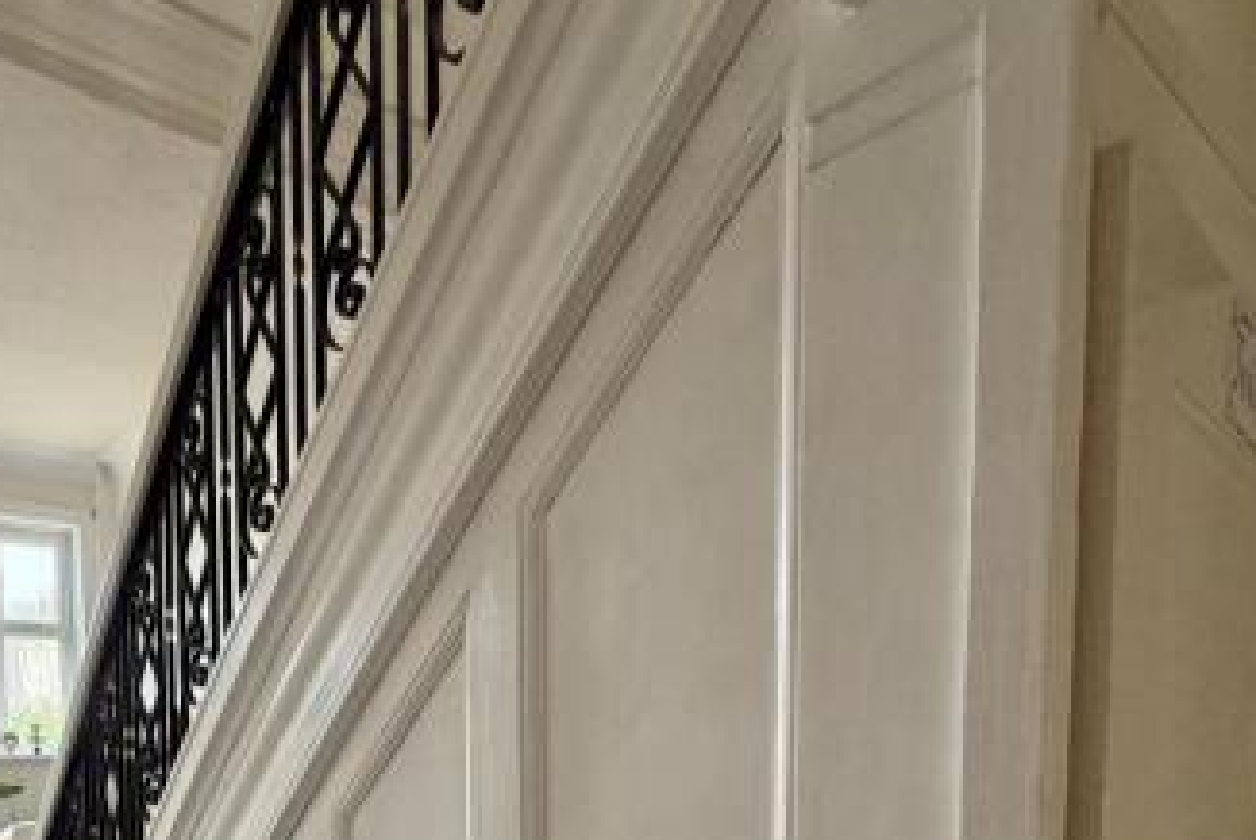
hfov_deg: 66.8
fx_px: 908
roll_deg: +0.9
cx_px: 387
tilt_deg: -4.3
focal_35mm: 26
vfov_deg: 43.5
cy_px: 815
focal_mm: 2.22
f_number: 2.2
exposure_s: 1/121
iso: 250
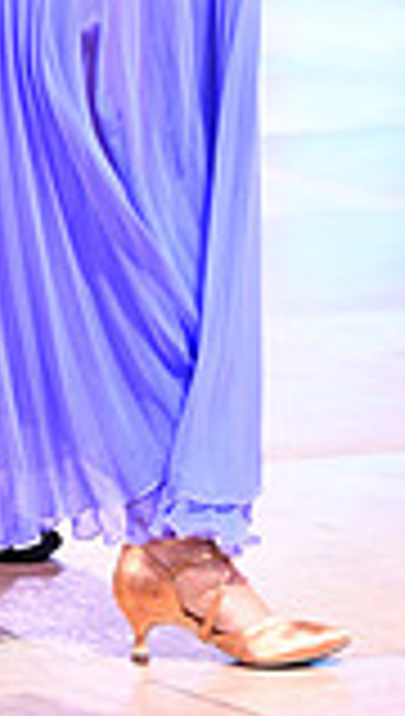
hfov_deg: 3.7
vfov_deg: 6.5
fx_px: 6232
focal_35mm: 328
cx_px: 18
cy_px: -225
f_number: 2.8
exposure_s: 1/320
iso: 1600
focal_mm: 86
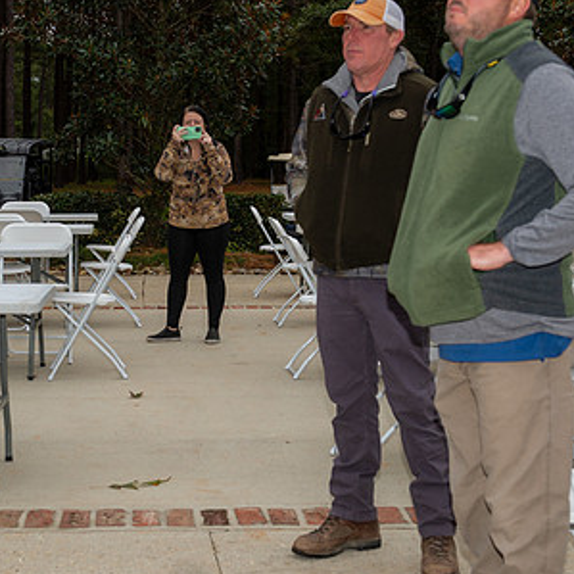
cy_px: 246
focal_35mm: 79
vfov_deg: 21.9
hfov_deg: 21.8
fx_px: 1482
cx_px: 198
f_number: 5.6
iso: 400
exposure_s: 1/200
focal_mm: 48
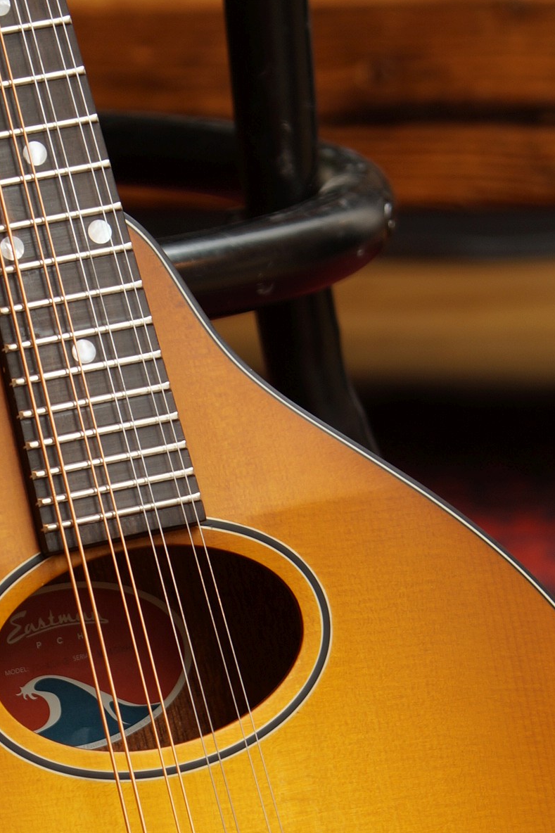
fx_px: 4811
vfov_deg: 9.8
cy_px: 809
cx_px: 131
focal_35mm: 208
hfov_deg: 6.6
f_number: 5.6
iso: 100
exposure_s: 1/10
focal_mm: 60
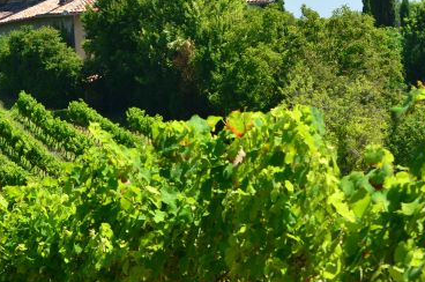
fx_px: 2227
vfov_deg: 7.2
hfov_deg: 10.9
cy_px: 25
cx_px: 177
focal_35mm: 189
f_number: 8
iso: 100
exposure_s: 1/50
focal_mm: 58
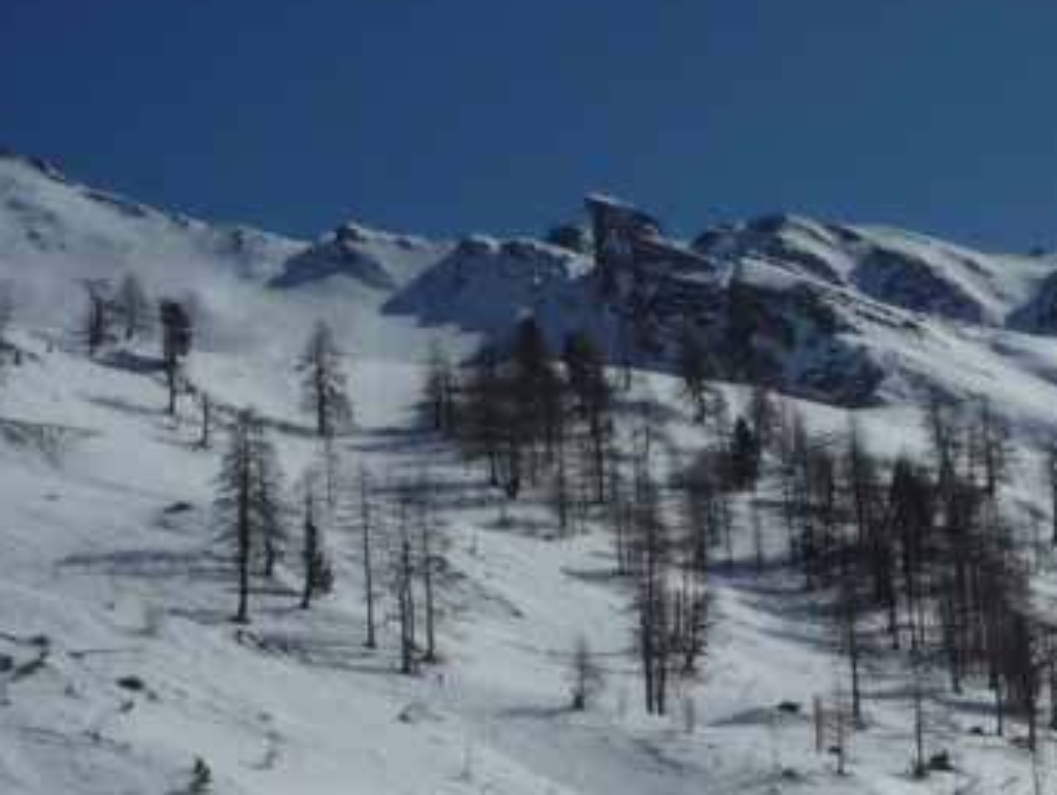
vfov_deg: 10.7
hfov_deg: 13.9
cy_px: 736
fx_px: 4217
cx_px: 1202
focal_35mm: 138
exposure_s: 1/1000
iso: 100
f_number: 8
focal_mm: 10.4
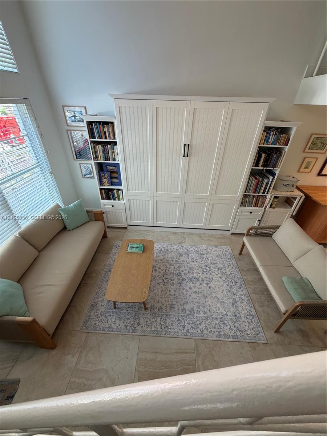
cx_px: 164
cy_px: 218
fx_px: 176
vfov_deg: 102.1
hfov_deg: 85.7
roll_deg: -1.7
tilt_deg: -33.4
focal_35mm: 14
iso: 200
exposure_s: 1/120
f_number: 2.2
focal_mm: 2.22
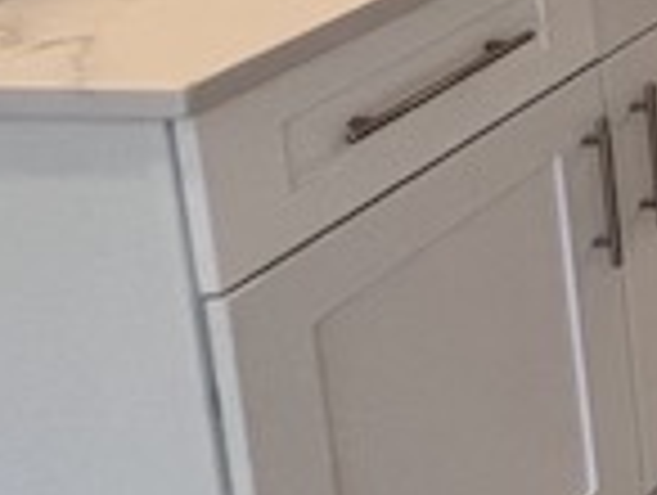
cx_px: 1606
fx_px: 1350
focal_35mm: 71
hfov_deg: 14.8
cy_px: -414
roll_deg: +0.0
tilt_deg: -7.9
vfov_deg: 16.9
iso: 125
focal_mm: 1.57
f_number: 1.8
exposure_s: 1/120
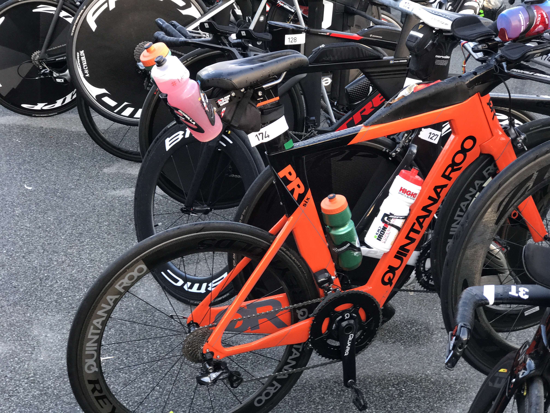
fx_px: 906
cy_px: 206
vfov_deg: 25.7
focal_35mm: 57
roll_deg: -4.0
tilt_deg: -21.9
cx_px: 275
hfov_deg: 33.8
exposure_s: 1/50
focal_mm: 6.6
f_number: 2.8
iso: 100
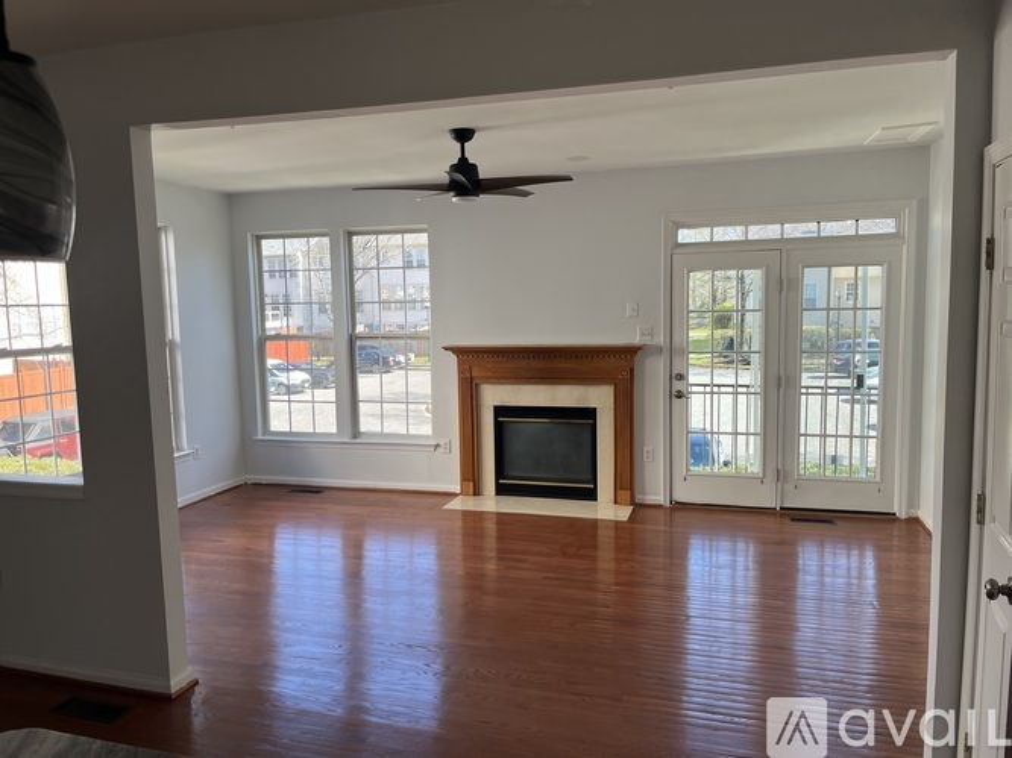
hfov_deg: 67.3
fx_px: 760
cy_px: 379
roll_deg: +1.2
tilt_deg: -6.1
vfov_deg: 53.0
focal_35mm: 26
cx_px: 506
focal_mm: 5.1
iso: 40
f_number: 1.6
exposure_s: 1/218
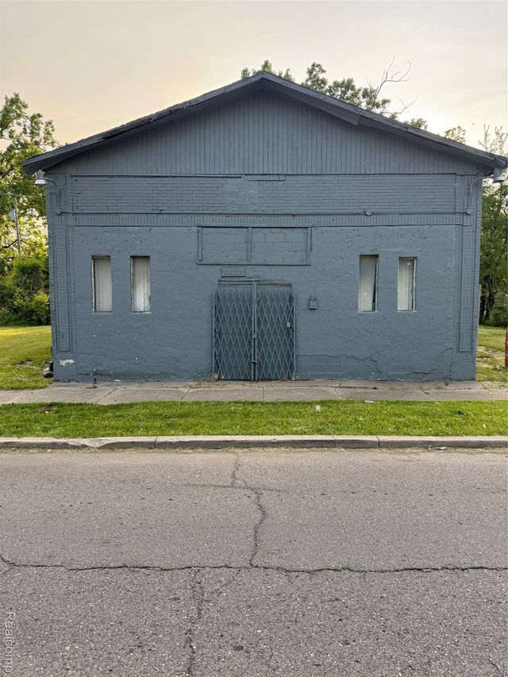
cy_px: 338
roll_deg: +0.8
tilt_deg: -3.9
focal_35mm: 24
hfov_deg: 56.8
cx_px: 254
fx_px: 469
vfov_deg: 71.6
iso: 80
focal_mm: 6.76
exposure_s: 1/567
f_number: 1.78
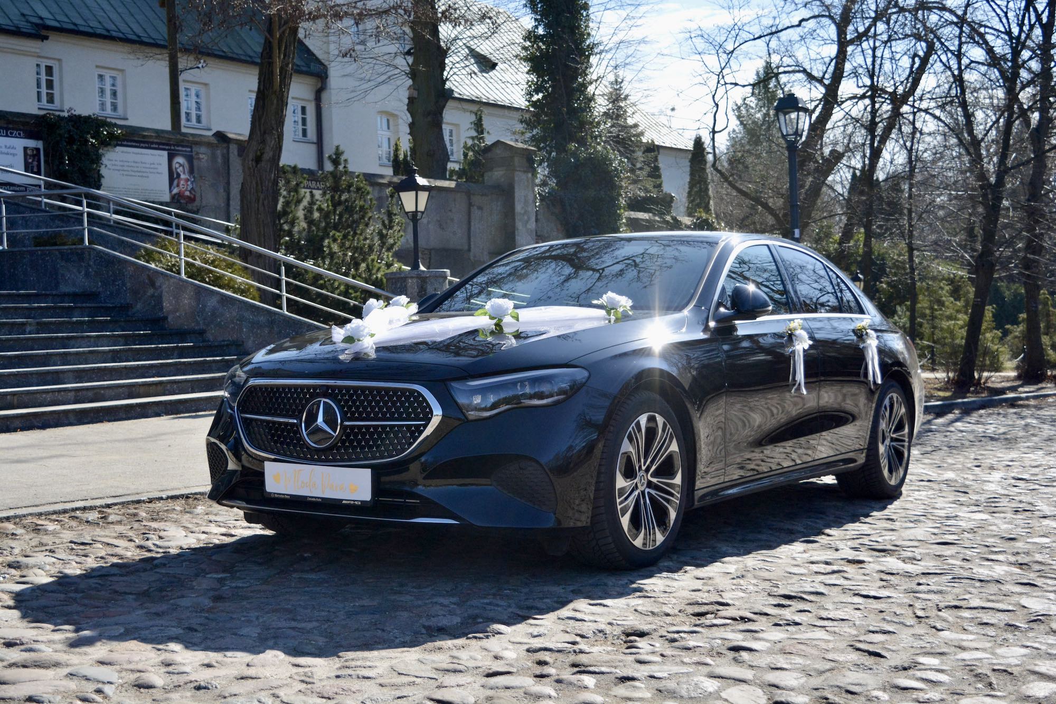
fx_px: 1320
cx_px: 528
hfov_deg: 43.6
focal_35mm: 45
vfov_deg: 29.9
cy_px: 352
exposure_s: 1/4000
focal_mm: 30
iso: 800
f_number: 5.6
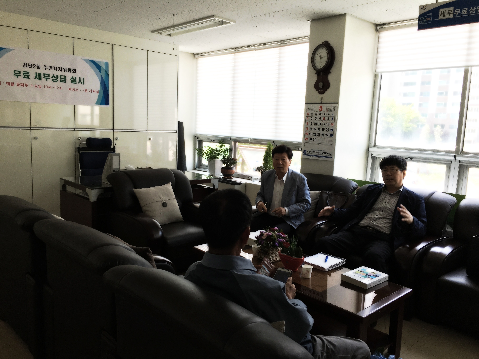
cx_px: 240
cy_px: 180
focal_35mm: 29
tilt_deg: -7.0
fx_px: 401
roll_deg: -2.2
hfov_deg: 61.7
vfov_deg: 48.2
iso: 32
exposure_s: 1/120
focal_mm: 4.15
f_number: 2.2
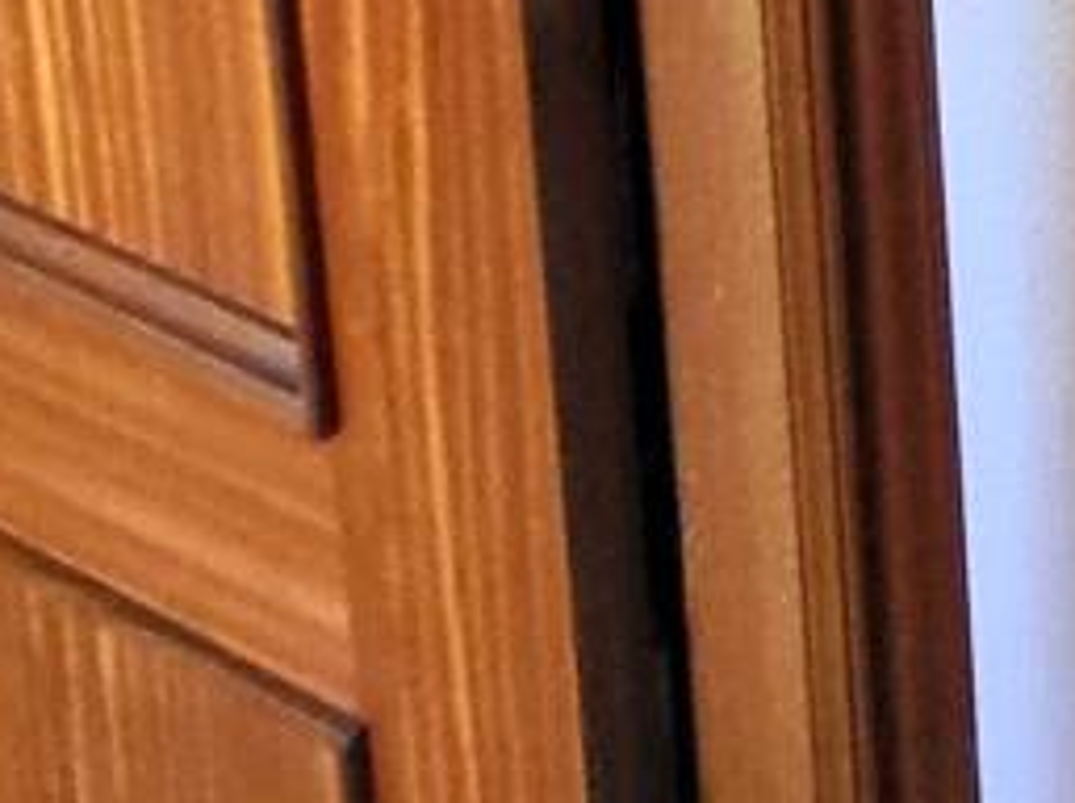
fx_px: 2357
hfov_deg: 20.9
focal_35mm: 76
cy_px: -1462
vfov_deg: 12.1
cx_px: 1711
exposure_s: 1/50
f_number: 2.2
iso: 320
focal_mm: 1.74
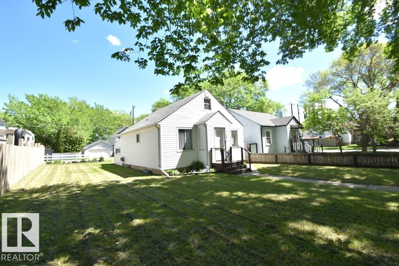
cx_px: 200
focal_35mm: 15
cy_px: 133
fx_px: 166
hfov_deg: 100.4
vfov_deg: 77.3
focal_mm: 10
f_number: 8
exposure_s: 1/250
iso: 200
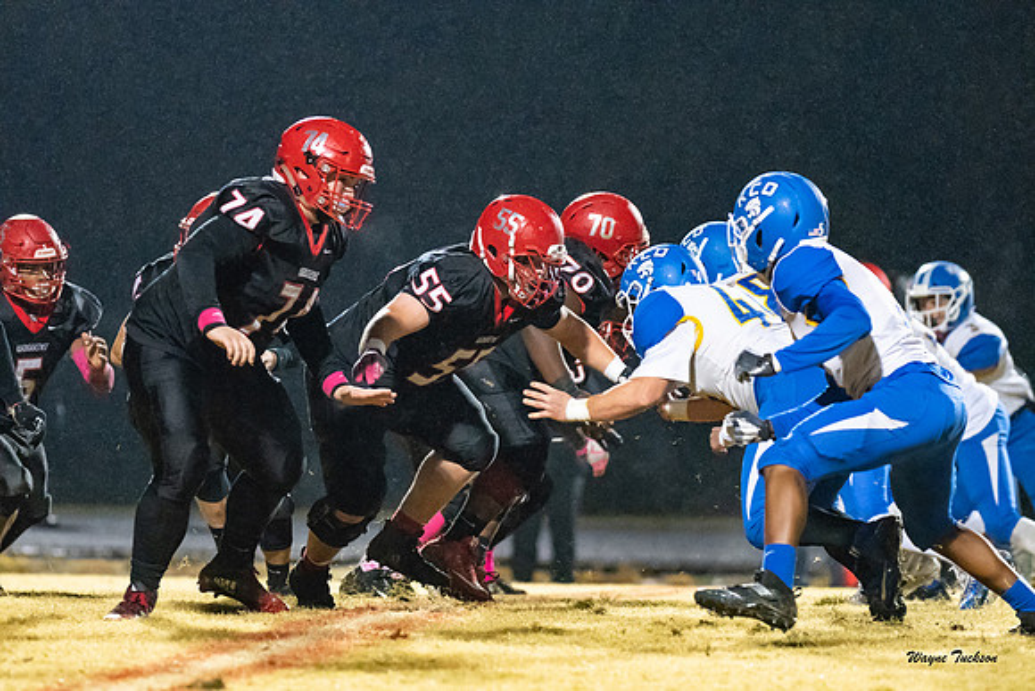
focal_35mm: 292
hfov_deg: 7.0
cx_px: 518
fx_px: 8411
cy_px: 346
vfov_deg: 4.7
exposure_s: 1/1250
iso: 8000
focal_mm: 195
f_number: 2.8
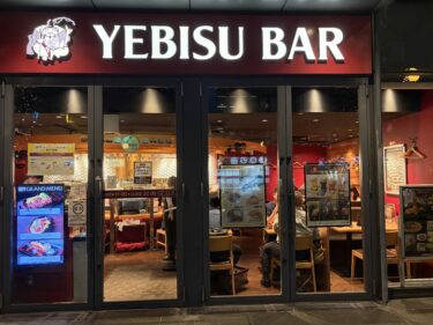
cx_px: 216
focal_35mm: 26
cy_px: 162
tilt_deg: +2.9
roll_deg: +1.2
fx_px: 325
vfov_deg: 53.0
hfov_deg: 67.3
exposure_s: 1/60
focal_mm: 5.96
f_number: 1.6
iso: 400
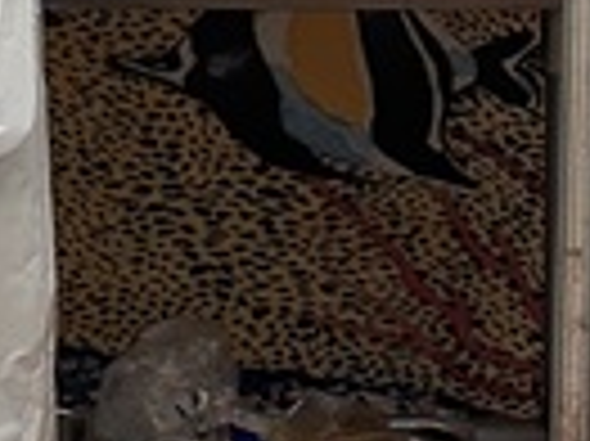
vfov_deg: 7.6
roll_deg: -0.8
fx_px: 3201
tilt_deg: -8.8
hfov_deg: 10.5
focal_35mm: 188
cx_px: 450
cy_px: -360
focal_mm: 6.86
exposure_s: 1/120
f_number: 1.78
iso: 160
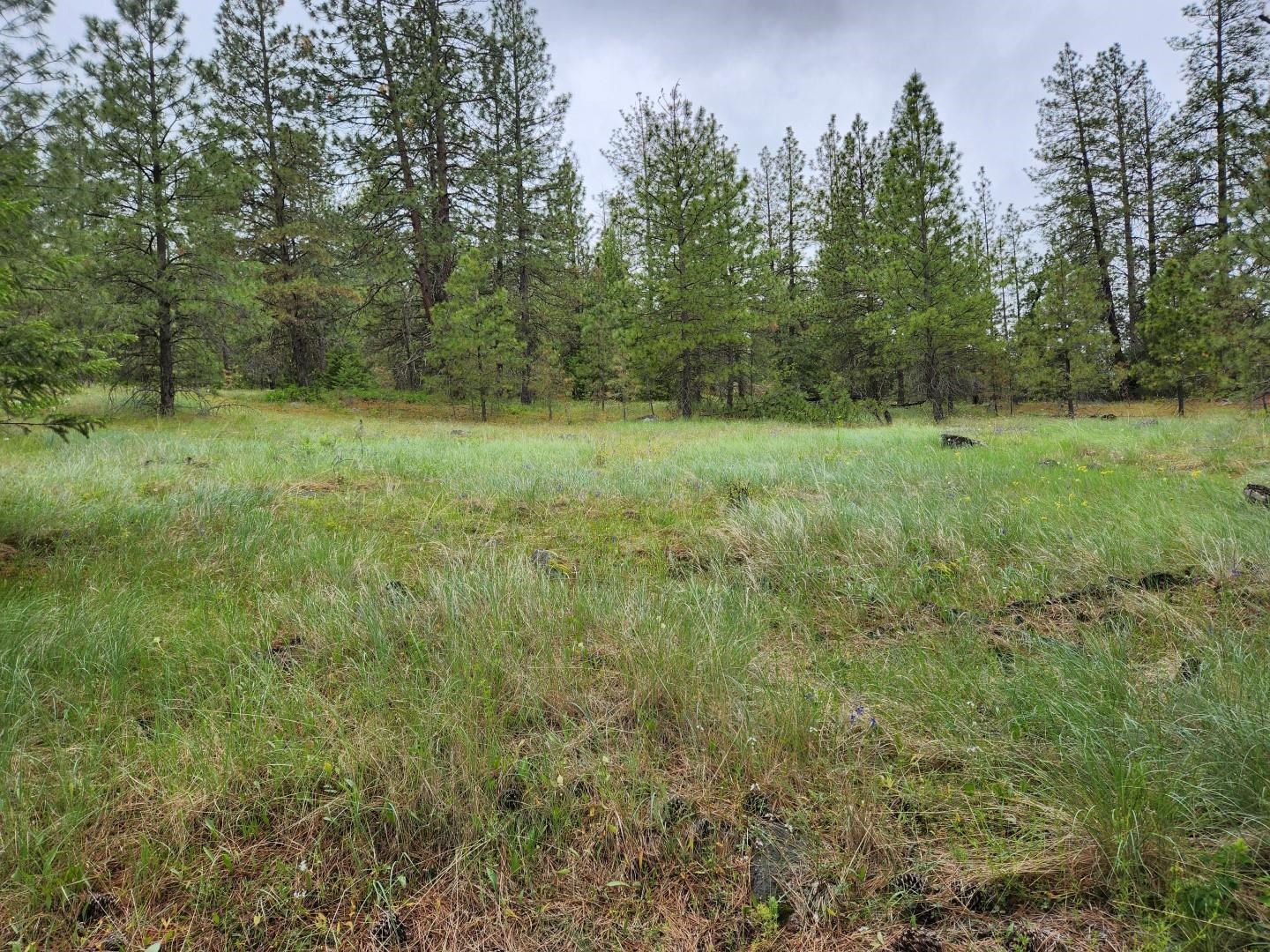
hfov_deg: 73.9
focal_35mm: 23
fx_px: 844
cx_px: 635
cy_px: 476
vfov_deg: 58.9
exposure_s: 1/318
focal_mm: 5.4
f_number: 1.8
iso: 20
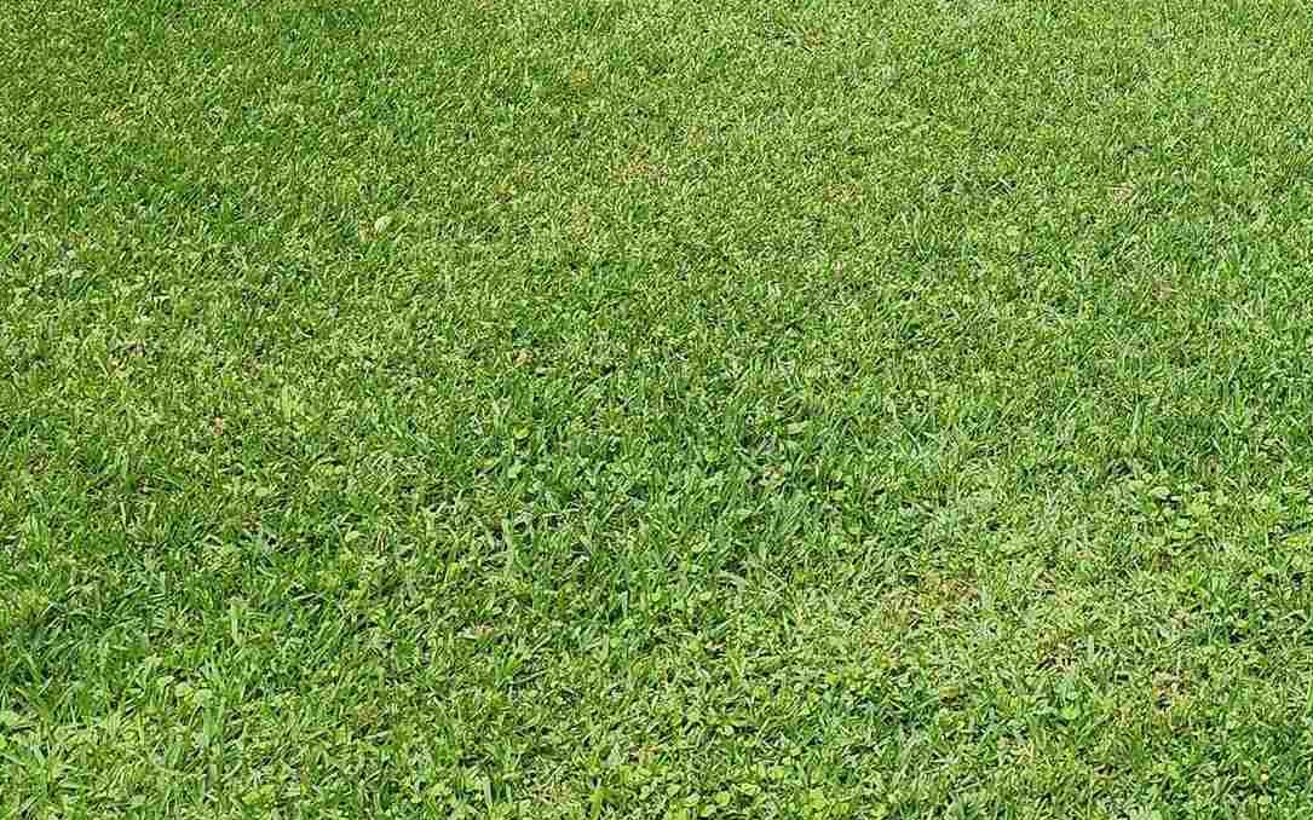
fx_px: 2469
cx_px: 1326
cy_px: -242
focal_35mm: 69
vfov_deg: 17.7
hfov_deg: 27.9
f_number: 1.8
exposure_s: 1/180
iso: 32
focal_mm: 6.4
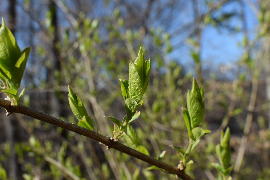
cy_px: 90
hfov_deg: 37.9
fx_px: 394
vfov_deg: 25.8
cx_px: 135
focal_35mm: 52
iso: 200
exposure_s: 1/320
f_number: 9
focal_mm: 35
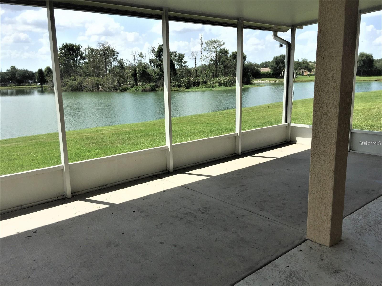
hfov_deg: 61.7
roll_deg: +0.7
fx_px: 320
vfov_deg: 48.2
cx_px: 191
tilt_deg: -12.8
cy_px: 143
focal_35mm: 29
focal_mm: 4.15
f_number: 2.2
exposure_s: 1/1412
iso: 32
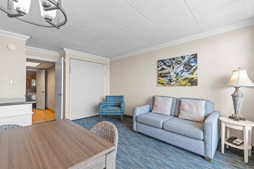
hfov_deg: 100.4
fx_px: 106
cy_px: 84
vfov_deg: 77.3
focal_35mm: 15
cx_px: 127
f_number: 4.5
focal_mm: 10
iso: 100
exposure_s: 1/10
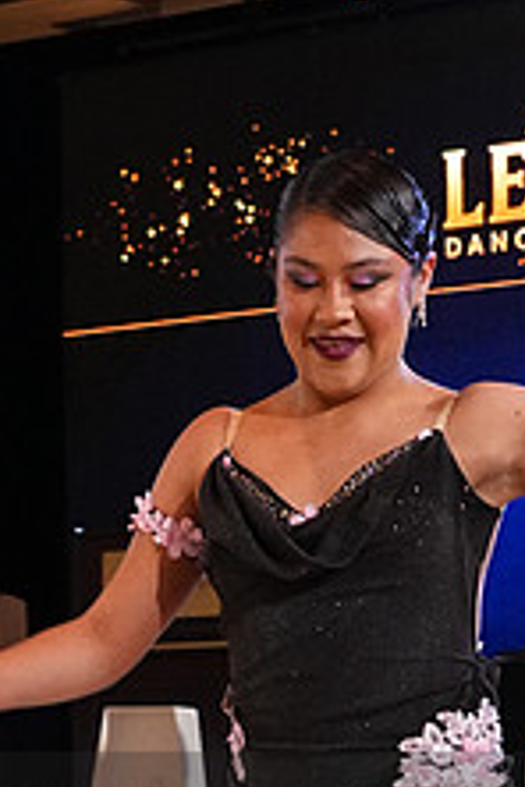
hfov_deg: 9.5
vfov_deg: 13.9
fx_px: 3150
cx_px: 204
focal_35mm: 144
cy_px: 872
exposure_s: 1/200
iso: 5000
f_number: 7.1
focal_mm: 37
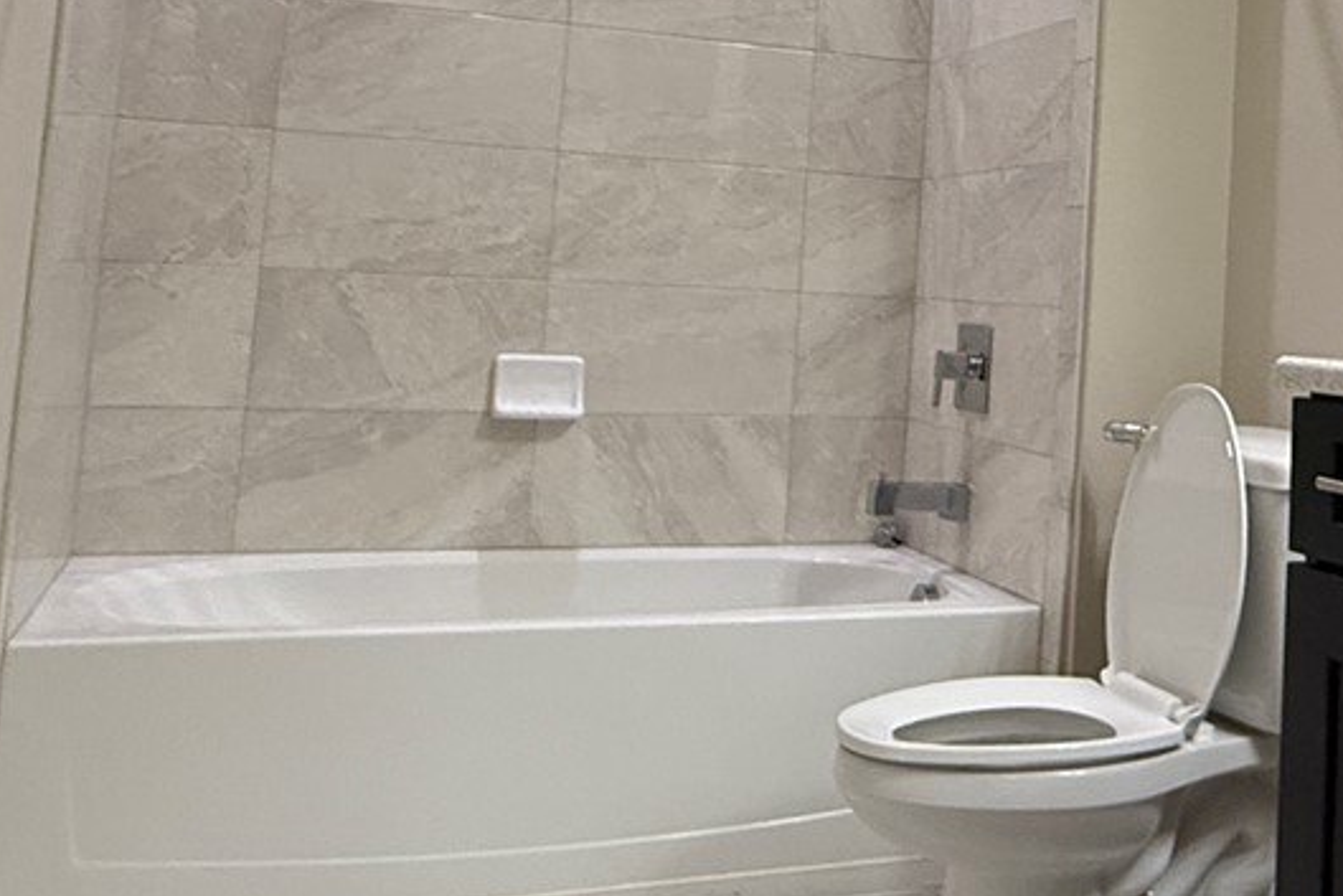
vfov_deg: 29.5
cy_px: 127
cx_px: 1056
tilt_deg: +6.4
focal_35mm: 44
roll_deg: -3.7
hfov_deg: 42.7
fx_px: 1642
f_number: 2.2
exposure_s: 1/120
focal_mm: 2.22
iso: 320
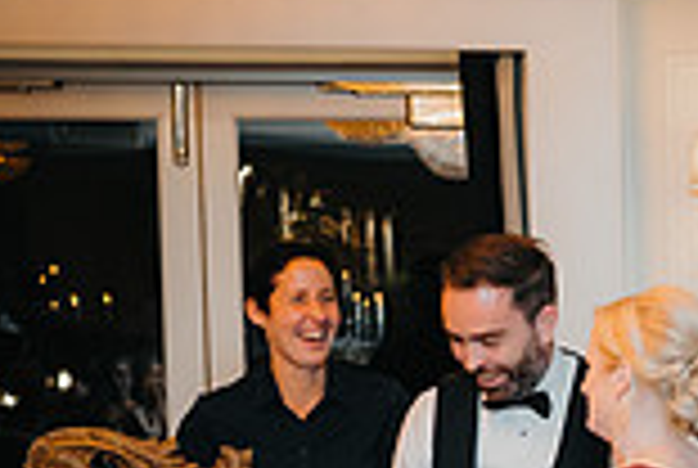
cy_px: 504
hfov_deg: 13.4
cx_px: 1171
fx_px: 2739
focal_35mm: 141
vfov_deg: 9.7
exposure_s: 1/200
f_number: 2
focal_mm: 35
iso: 400
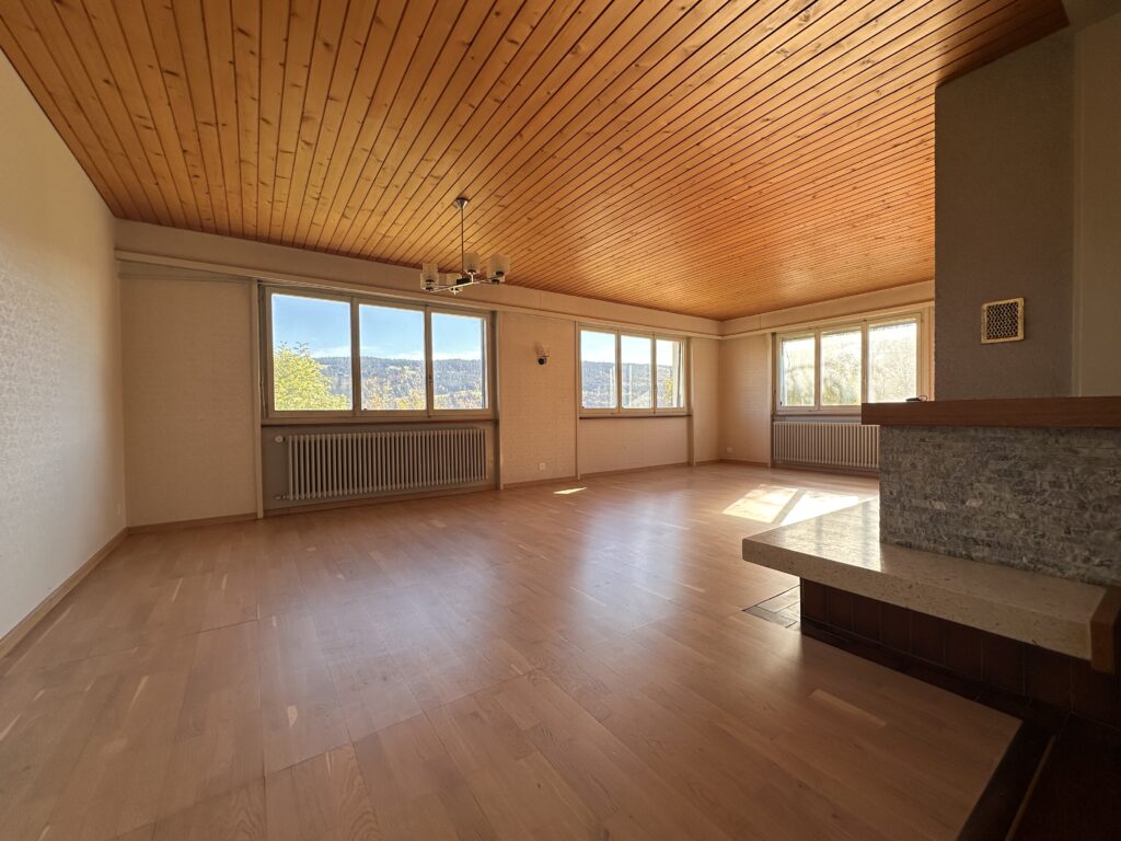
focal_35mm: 14
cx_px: 560
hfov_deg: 102.1
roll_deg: +0.7
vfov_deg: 85.7
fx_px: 453
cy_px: 420
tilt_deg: -1.9
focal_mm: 2.22
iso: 50
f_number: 2.2
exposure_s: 1/146
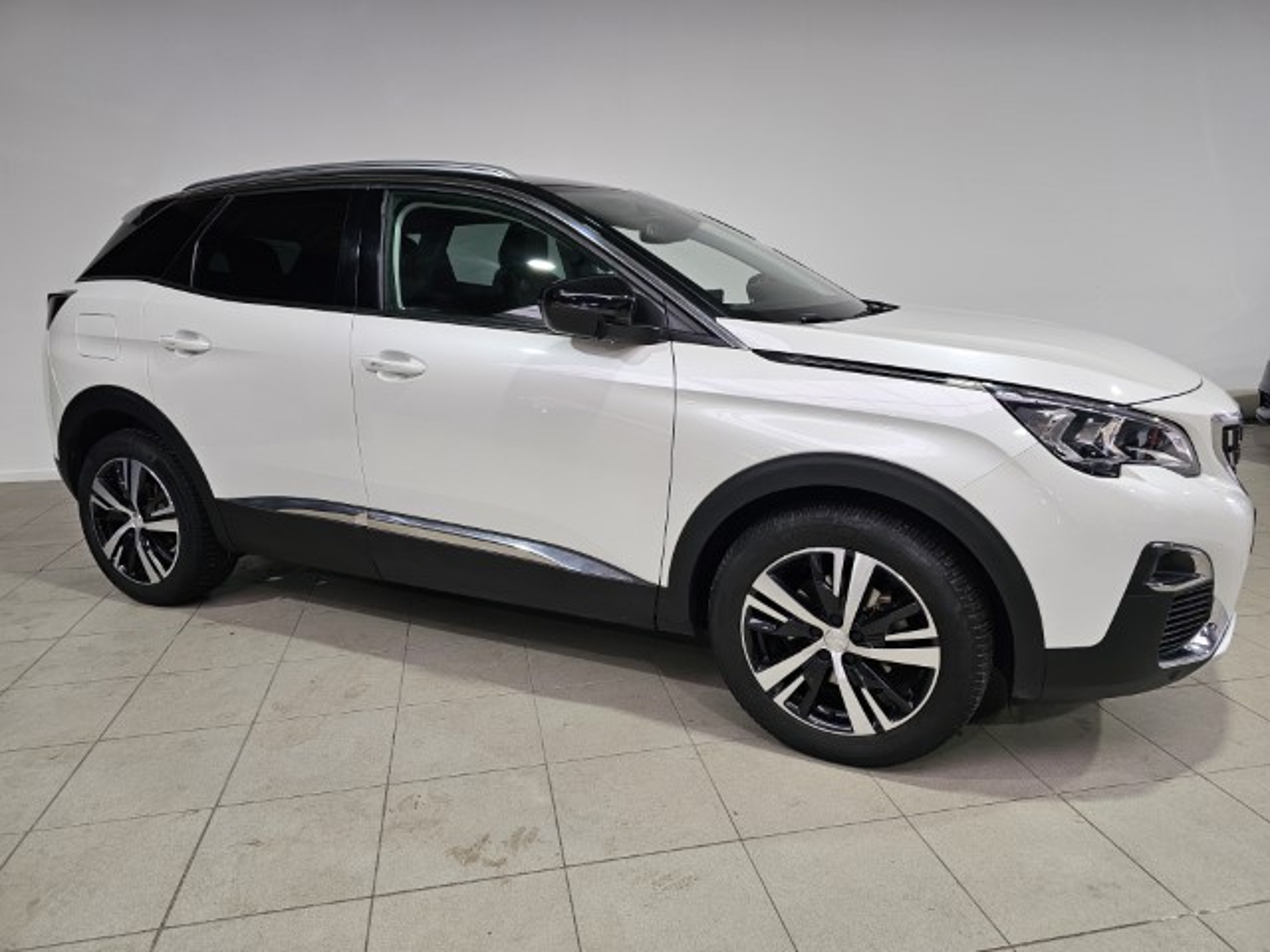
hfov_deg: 73.9
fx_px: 844
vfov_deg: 58.9
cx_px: 635
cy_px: 476
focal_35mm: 23
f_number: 1.7
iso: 64
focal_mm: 6.3
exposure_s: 1/100
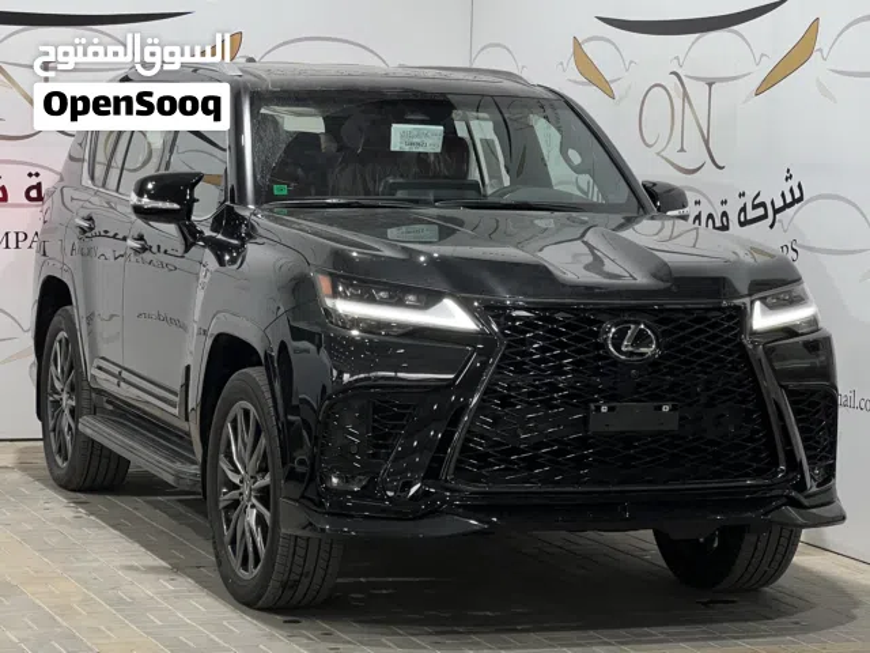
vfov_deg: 19.1
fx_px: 1935
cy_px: 326
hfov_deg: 25.3
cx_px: 435
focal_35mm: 77
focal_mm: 9
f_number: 2.8
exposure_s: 1/60
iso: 125
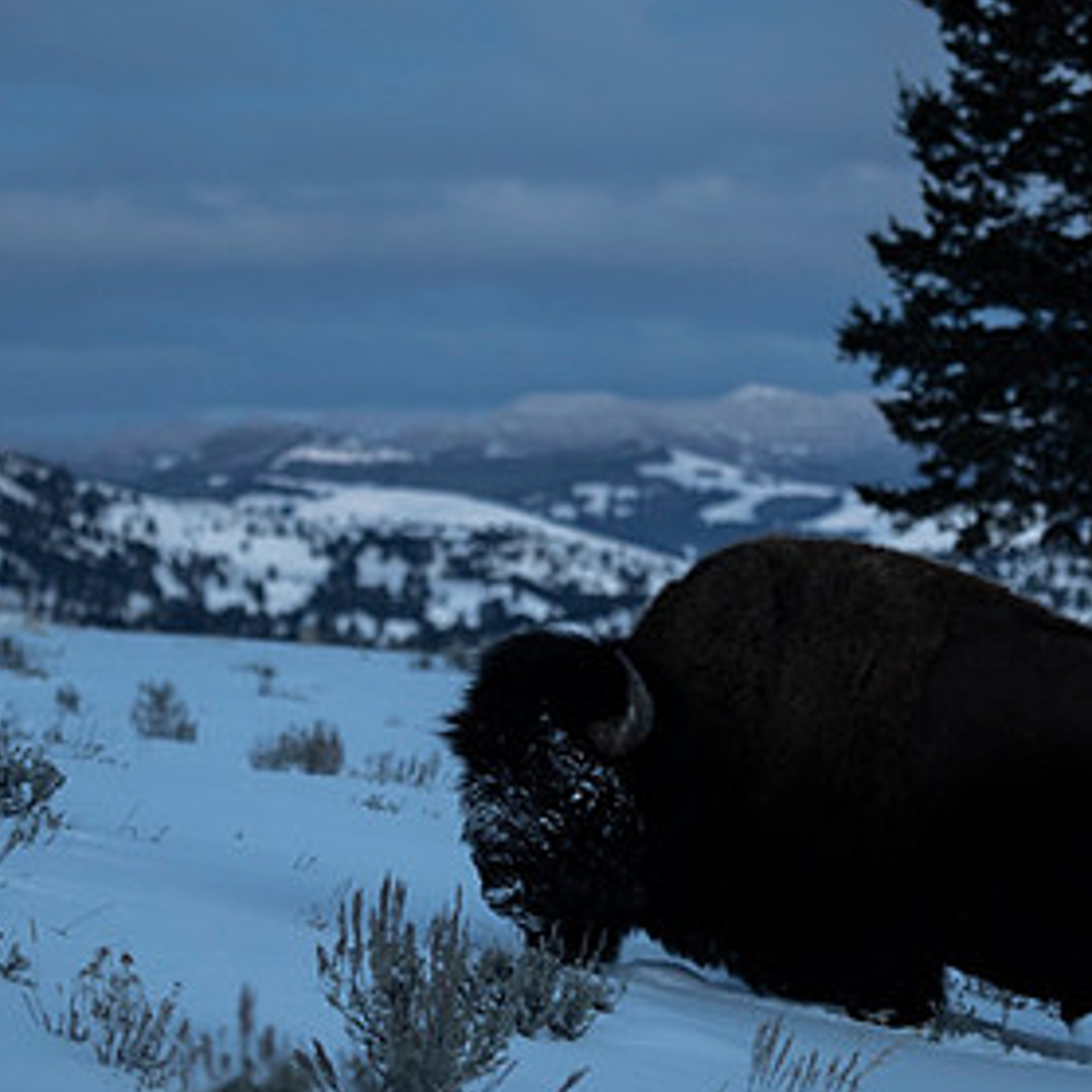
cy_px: 532
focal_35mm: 195
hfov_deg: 9.0
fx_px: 6960
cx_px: 697
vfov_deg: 9.0
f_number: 2.8
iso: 800
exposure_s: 1/8
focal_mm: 100
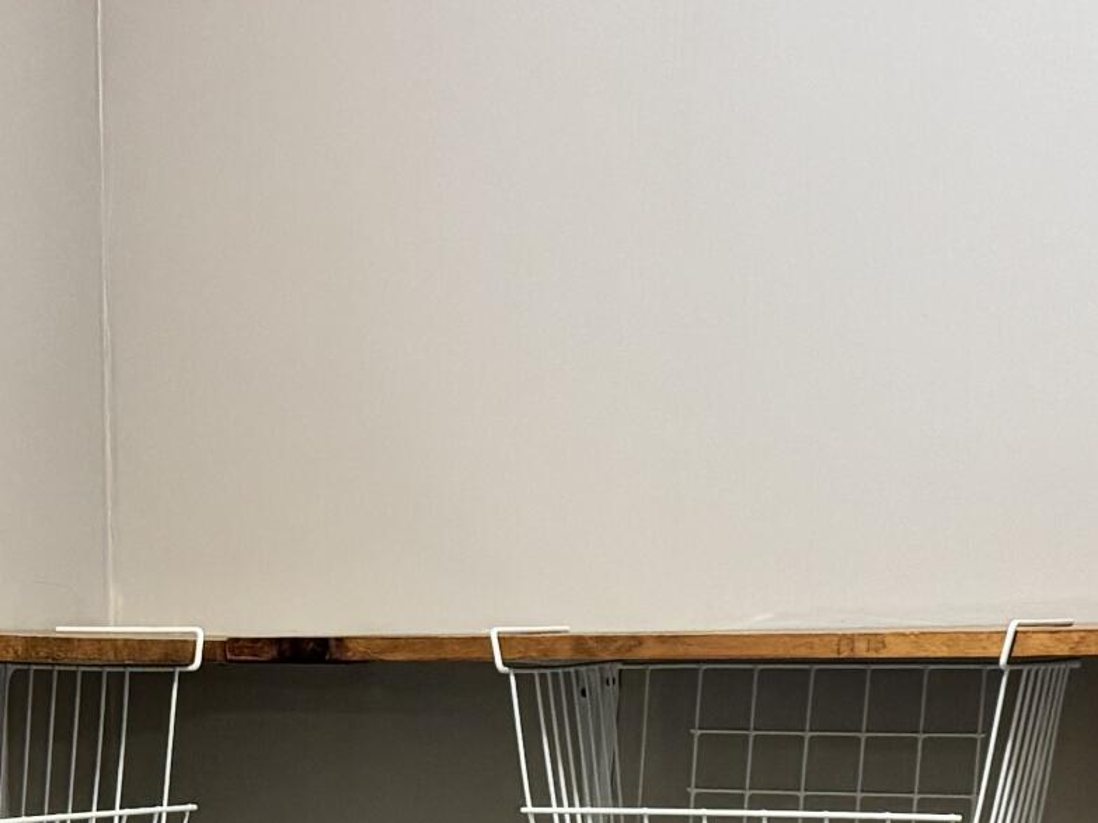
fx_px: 2918
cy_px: 1297
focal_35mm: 92
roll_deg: +0.1
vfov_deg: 14.7
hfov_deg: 21.2
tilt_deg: -12.9
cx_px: 365
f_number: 1.78
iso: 400
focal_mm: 6.86
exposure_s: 1/60
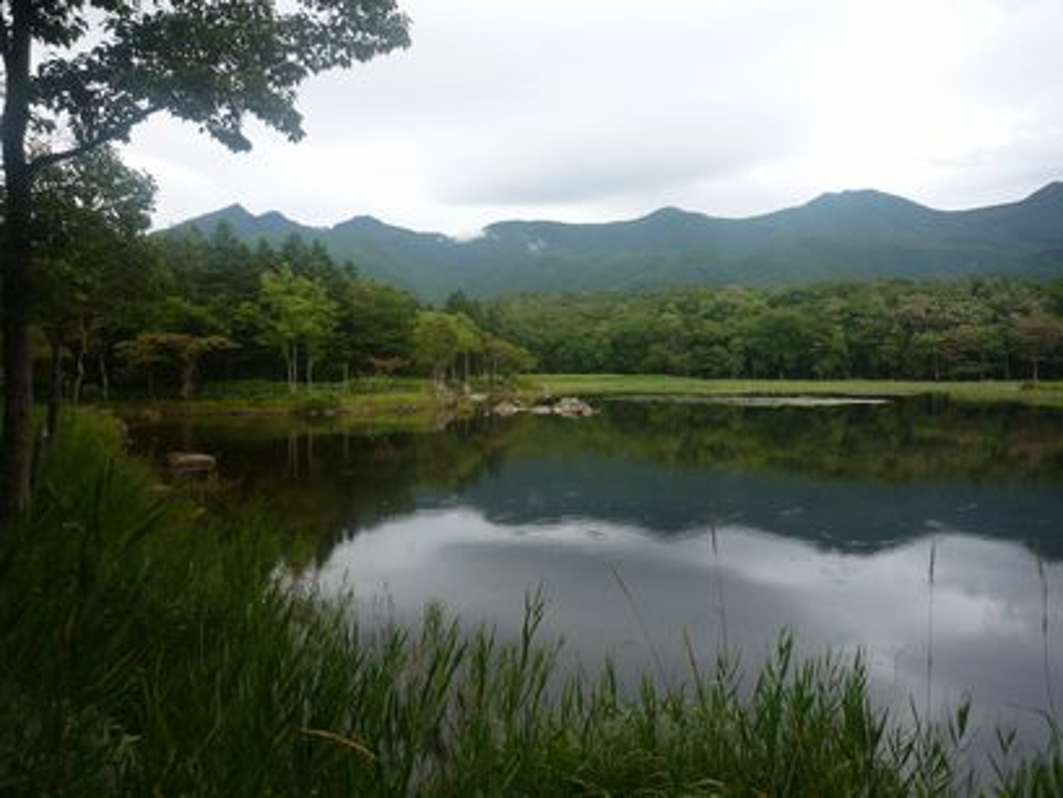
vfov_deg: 54.9
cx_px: 532
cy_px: 399
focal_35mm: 25
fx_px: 768
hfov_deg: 69.4
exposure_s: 1/400
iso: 100
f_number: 2.8
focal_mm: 4.4
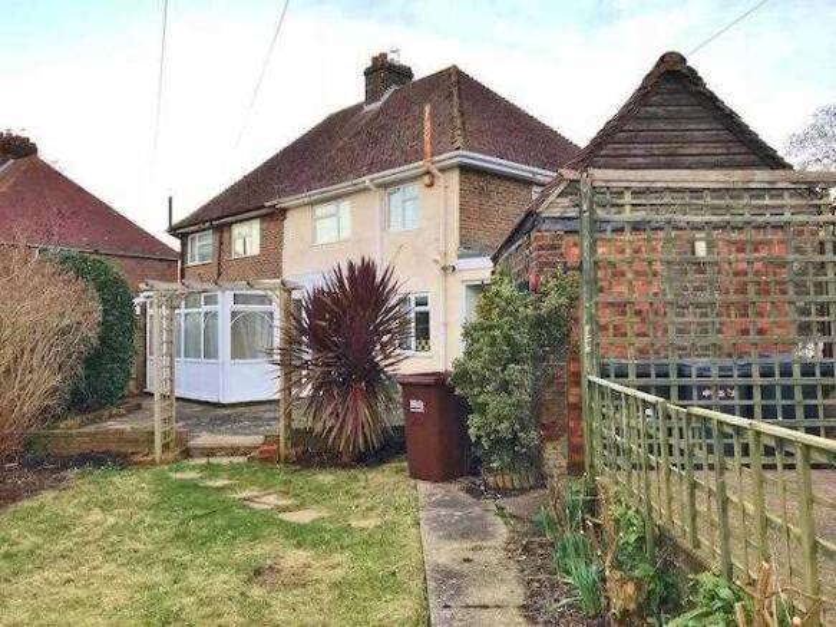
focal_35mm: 28
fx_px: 676
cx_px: 418
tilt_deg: +2.3
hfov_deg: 63.5
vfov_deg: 49.7
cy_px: 314
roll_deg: +0.5
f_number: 1.8
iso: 32
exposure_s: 1/100
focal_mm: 3.99
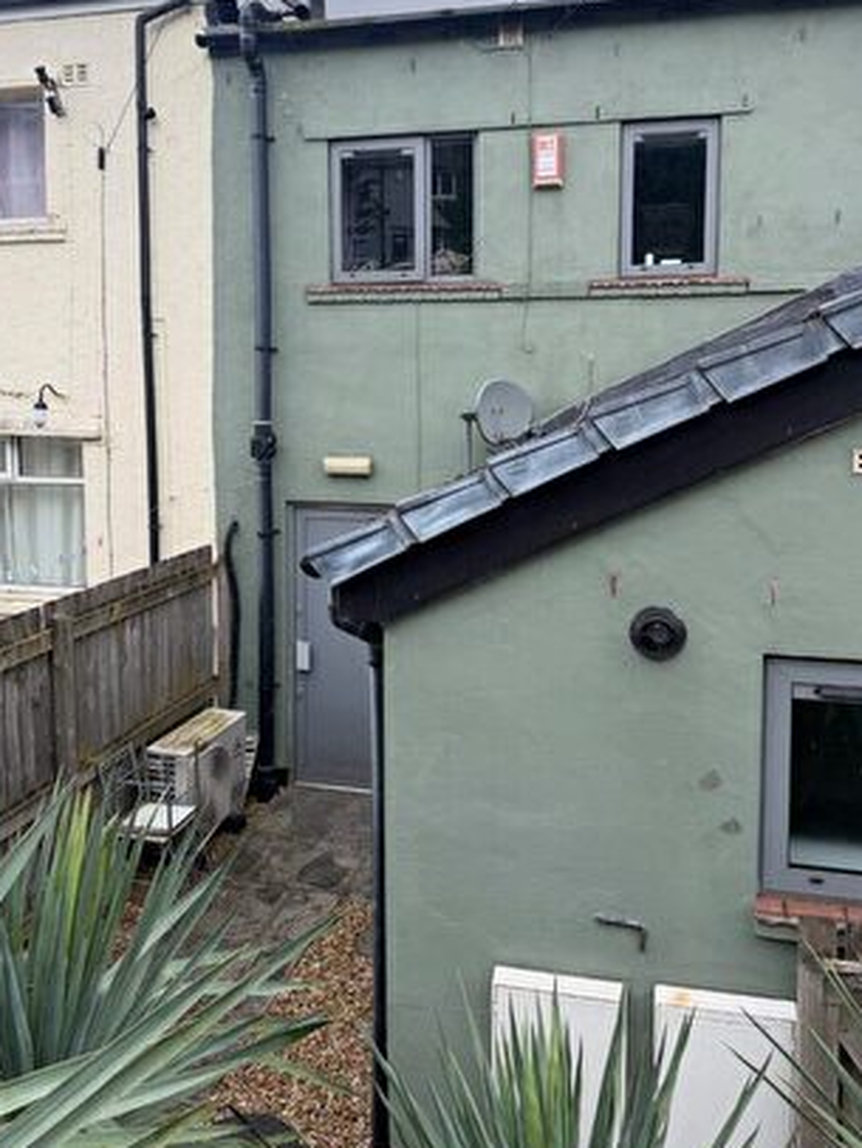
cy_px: 437
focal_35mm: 31
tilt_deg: -3.9
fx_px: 1028
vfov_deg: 57.7
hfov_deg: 45.5
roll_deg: +0.6
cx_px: 432
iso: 100
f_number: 1.78
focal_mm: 6.76
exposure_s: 1/702
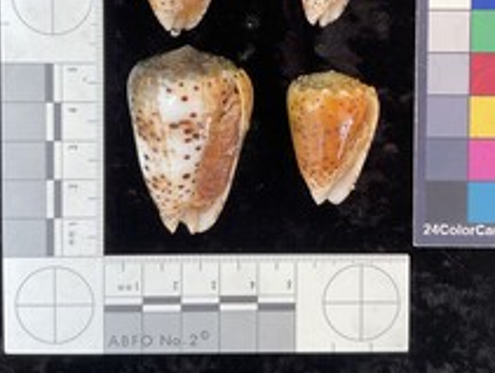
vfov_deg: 29.9
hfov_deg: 39.5
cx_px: 277
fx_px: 688
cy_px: 93
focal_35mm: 48
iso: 50
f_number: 1.8
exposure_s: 1/120
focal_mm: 3
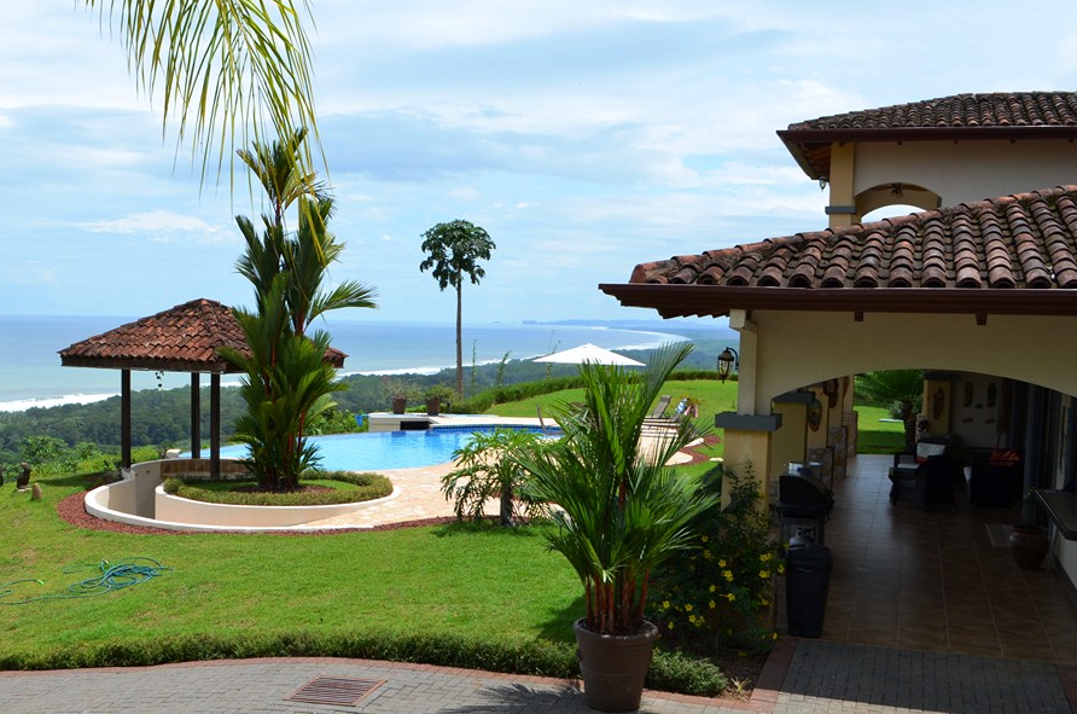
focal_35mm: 39
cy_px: 385
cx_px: 396
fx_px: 1164
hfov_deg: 49.1
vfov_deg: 34.1
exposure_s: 1/250
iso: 110
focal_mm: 20
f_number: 8
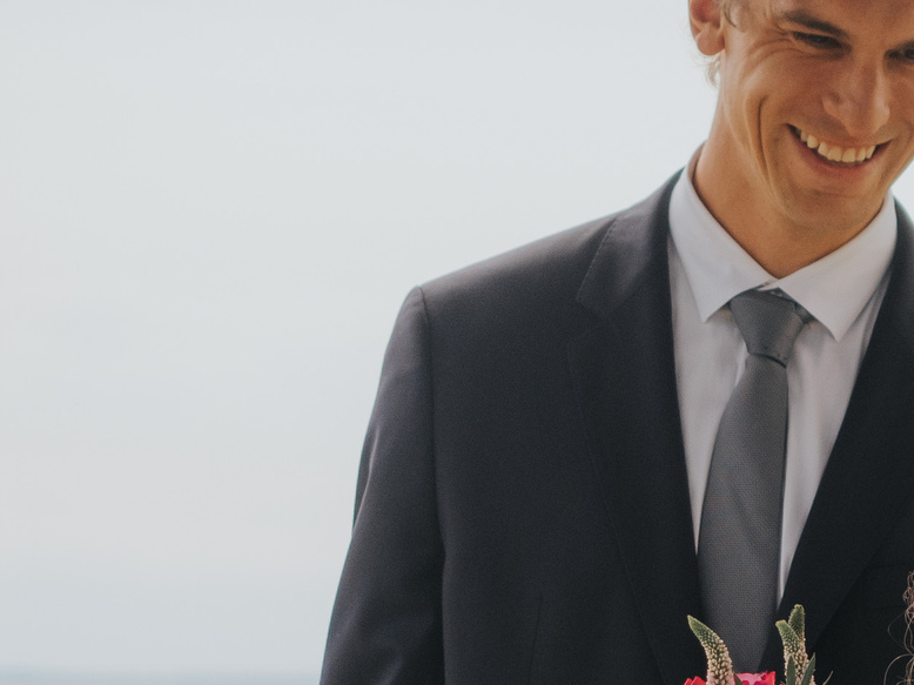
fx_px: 6256
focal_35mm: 237
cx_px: 1049
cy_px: 182
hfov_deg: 8.3
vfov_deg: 6.3
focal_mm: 36
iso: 200
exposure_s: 1/1600
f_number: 2.8
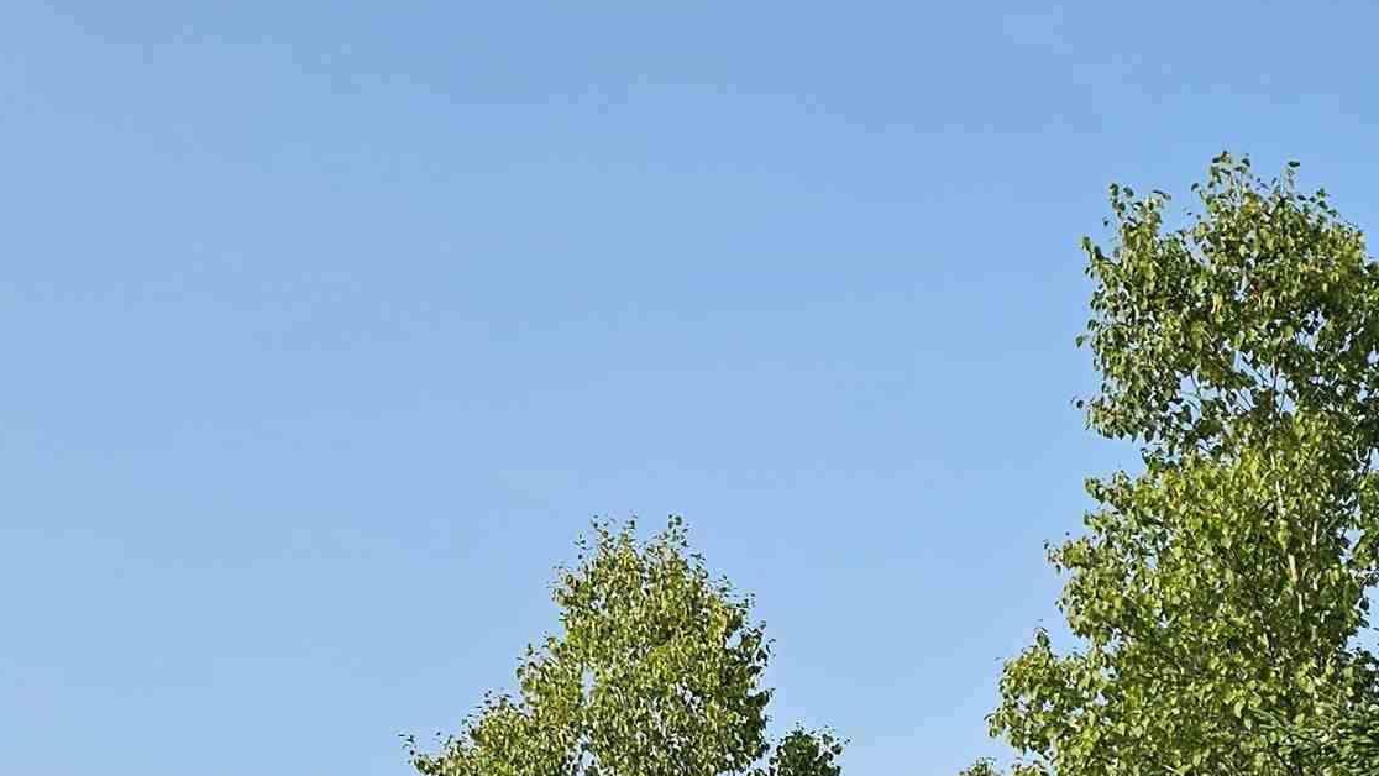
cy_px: 806
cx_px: 845
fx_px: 2523
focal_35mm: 69
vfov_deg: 17.0
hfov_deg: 30.5
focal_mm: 6.3
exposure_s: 1/825
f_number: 1.7
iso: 10
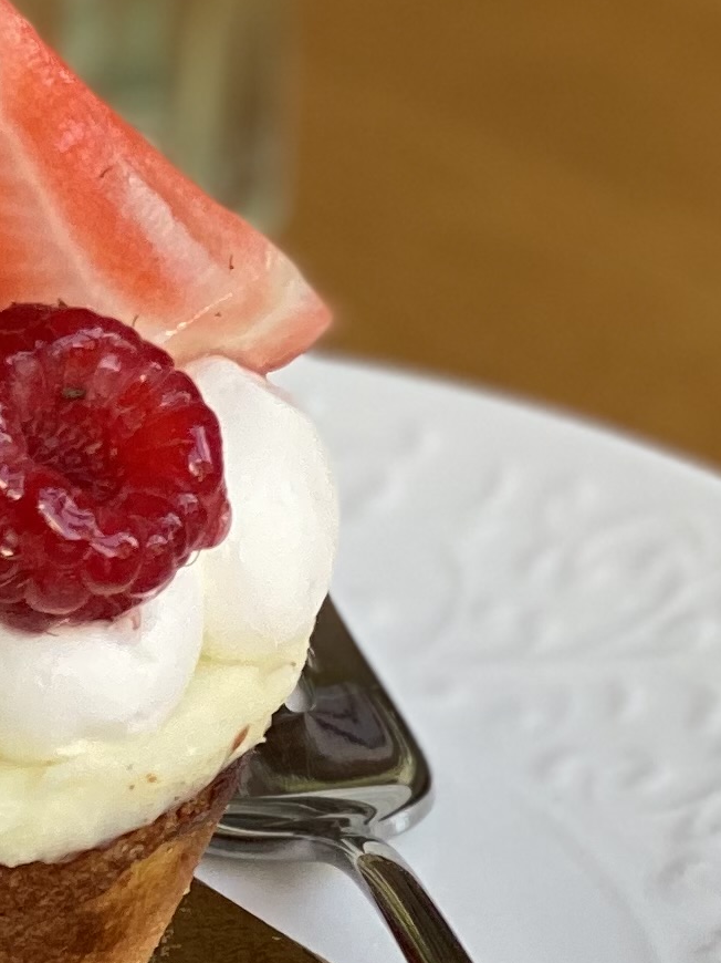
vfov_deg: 8.1
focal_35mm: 241
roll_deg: -0.5
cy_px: -369
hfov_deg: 6.1
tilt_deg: -17.6
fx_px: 6696
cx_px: -46
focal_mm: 6
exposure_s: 1/122
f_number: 2
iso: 64
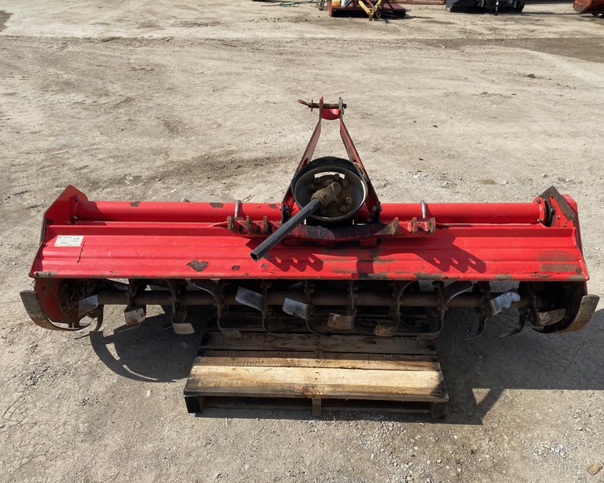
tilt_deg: -27.6
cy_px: 242
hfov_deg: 62.2
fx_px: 501
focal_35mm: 28
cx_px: 320
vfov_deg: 51.5
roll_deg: +0.7
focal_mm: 4.25
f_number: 1.8
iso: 32
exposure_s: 1/3205
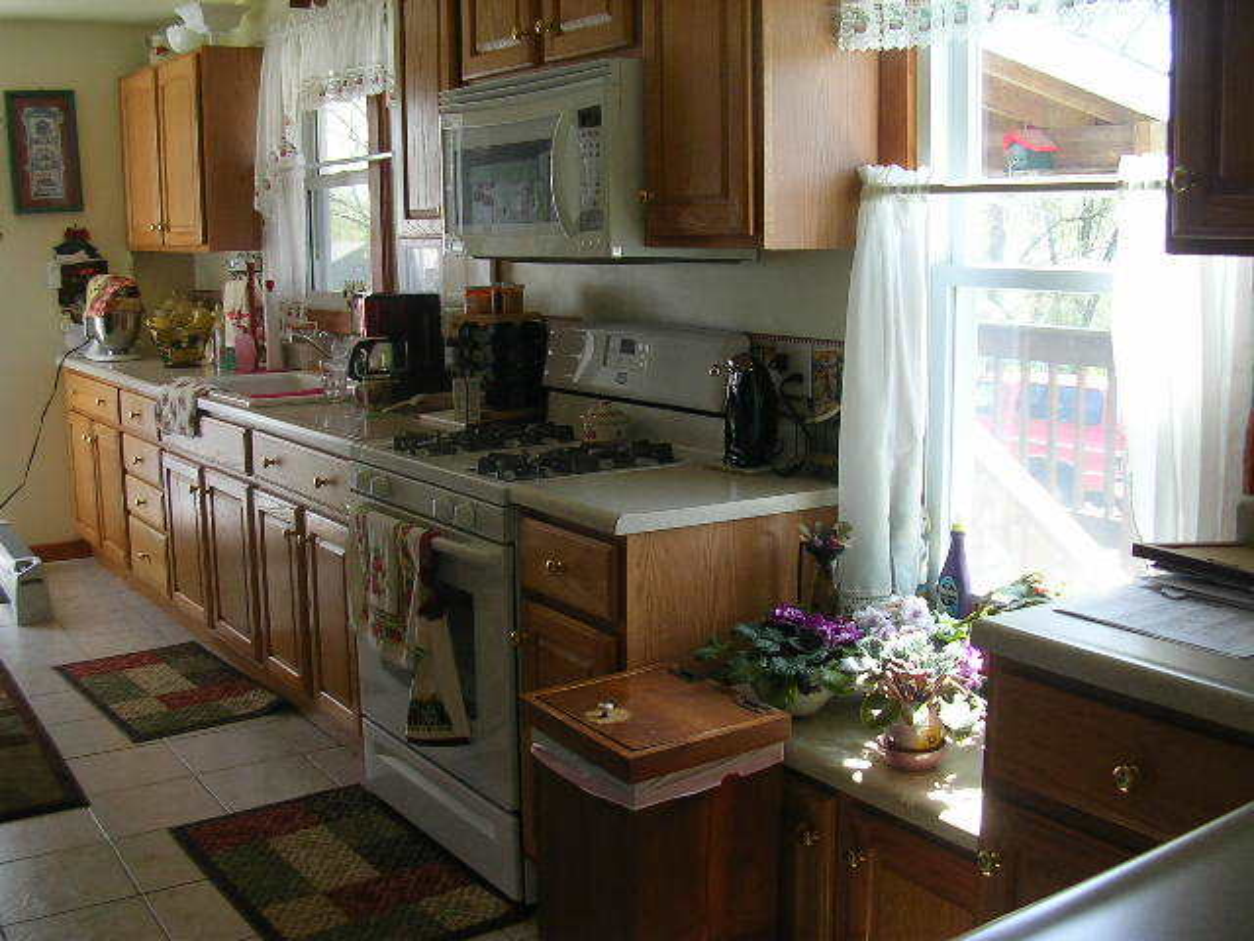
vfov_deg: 37.7
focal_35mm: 38
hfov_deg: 49.0
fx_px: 1377
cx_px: 627
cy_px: 470
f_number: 2.8
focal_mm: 5.8
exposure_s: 1/61.1
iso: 50
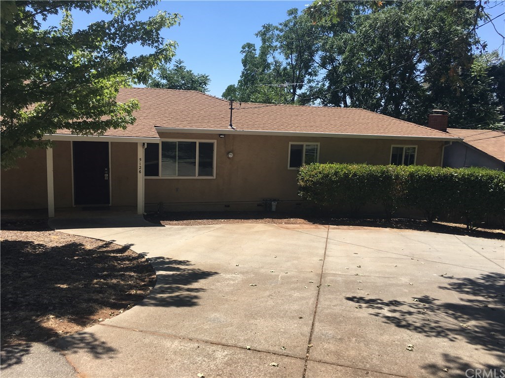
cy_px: 189
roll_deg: -3.8
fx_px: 423
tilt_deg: -8.8
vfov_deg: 48.2
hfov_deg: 61.7
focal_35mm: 29
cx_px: 252
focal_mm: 4.15
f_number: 2.2
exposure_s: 1/1068
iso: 25
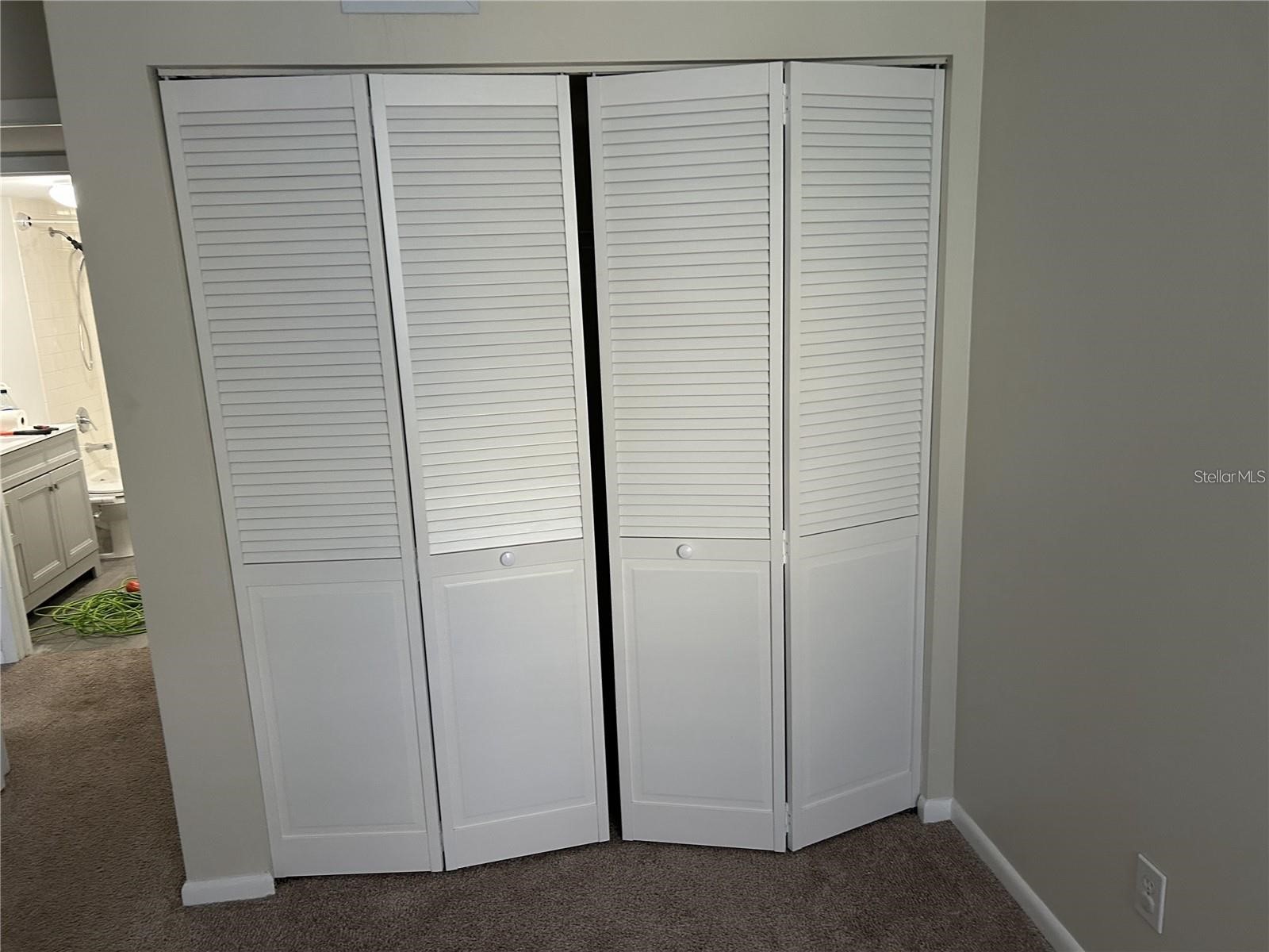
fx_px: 953
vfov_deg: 53.1
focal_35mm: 26
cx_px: 634
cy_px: 476
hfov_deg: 67.3
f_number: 1.5
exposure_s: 1/60
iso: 250
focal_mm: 5.7
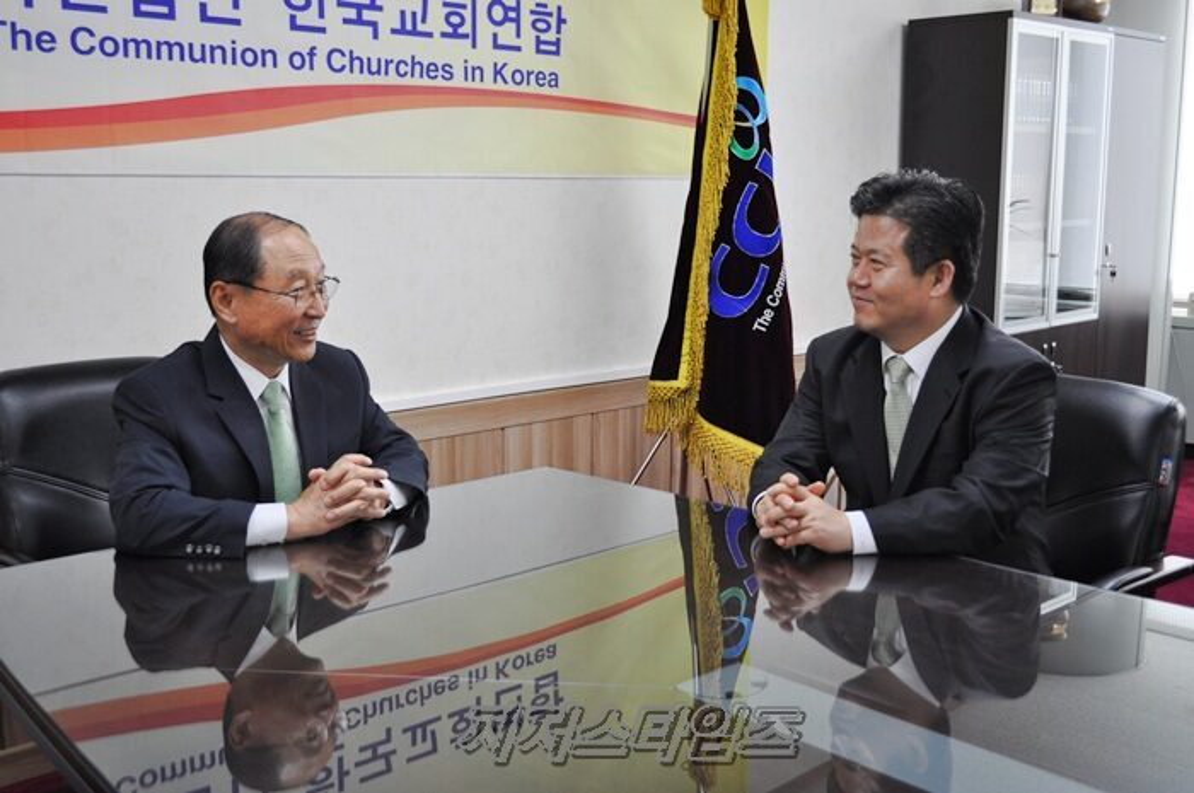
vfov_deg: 34.1
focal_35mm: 39
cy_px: 396
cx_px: 597
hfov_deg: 49.6
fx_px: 1292
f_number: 4.2
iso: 450
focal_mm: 26
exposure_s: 1/60
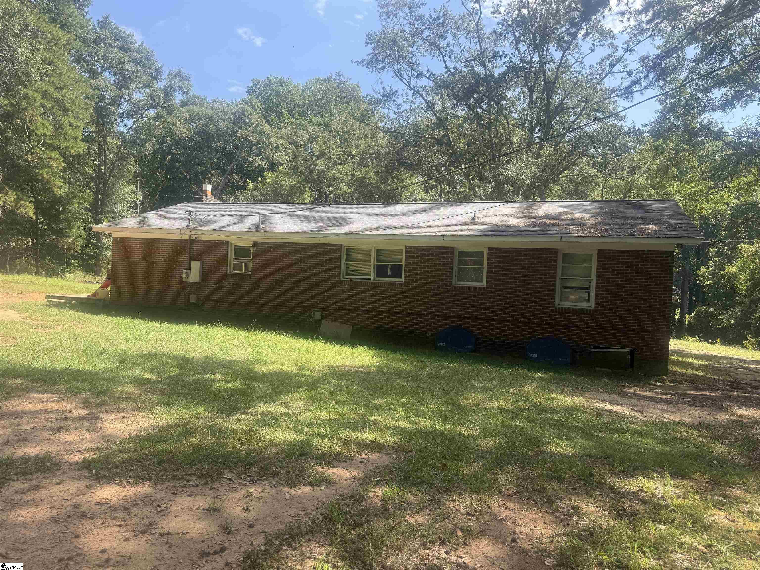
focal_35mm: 24
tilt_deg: +0.4
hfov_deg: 71.6
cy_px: 285
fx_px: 527
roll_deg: -2.4
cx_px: 380
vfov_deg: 56.8
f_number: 1.78
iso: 80
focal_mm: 6.76
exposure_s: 1/1032
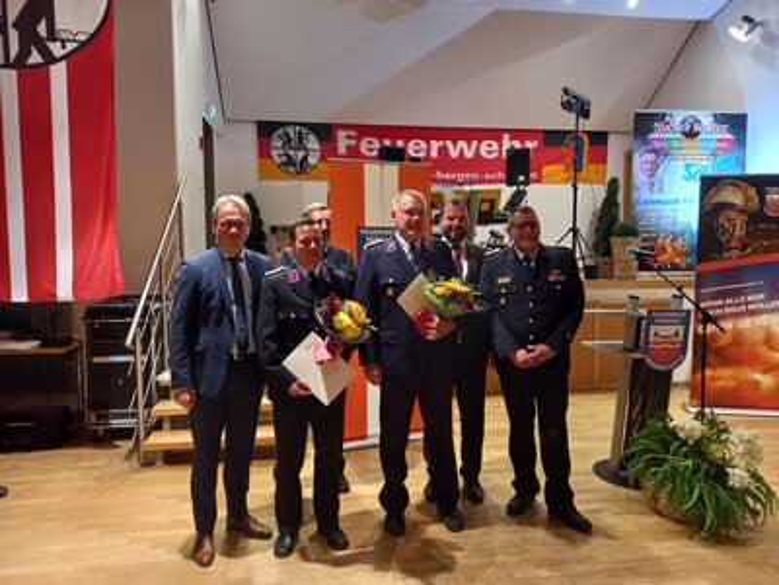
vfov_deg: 54.9
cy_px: 292
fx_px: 563
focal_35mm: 25
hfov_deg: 69.4
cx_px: 390
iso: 320
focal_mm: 4.6
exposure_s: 1/25
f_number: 2
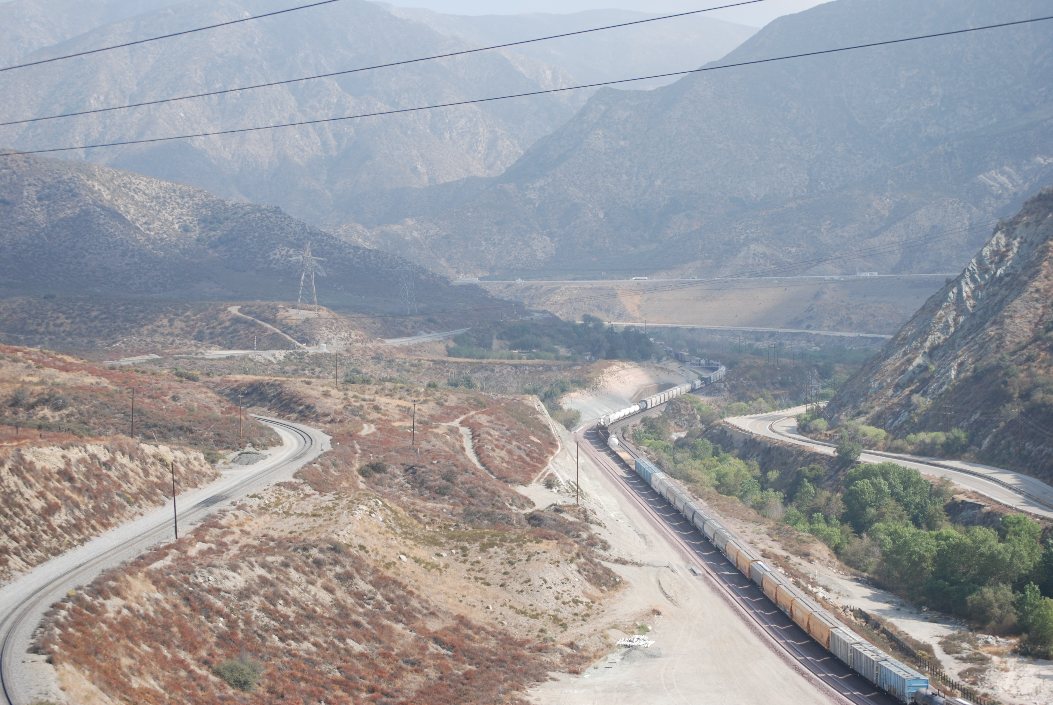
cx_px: 526
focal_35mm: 82
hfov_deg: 24.6
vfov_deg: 16.6
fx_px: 2416
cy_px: 352
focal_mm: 55
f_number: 7.1
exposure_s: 1/200
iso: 100
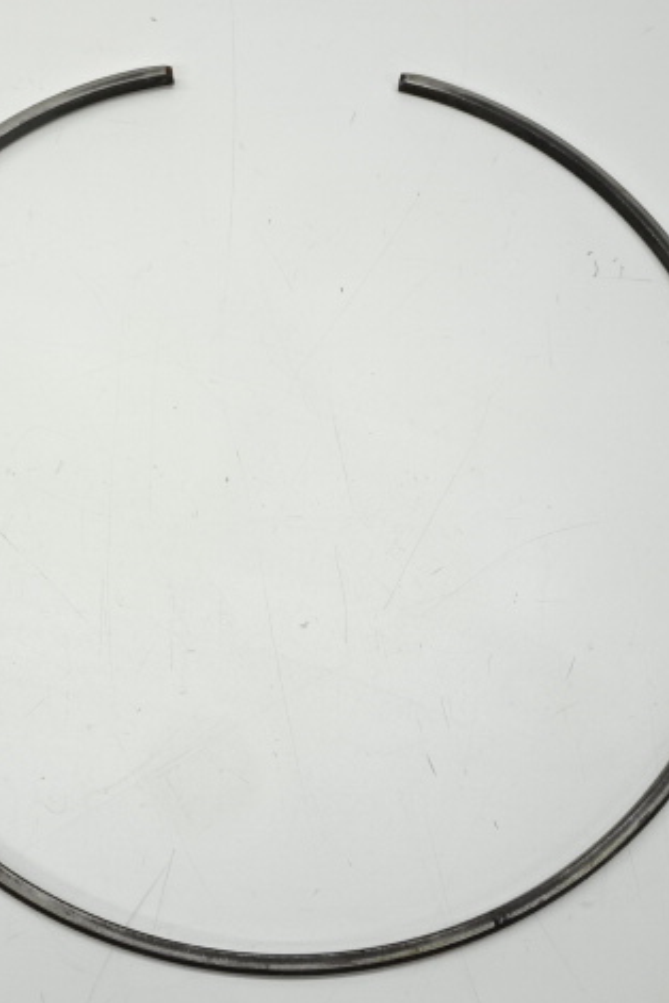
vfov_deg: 41.1
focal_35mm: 48
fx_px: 1338
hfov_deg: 27.9
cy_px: 494
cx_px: 232
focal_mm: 5.79
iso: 80
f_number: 4
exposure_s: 1/40
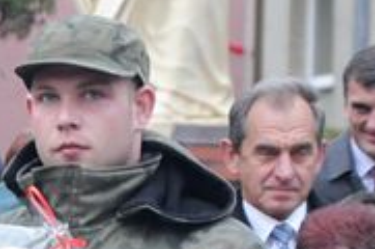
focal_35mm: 739
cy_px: 435
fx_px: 7688
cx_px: 62
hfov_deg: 2.8
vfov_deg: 1.8
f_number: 5.6
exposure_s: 1/320
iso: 1600
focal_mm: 105
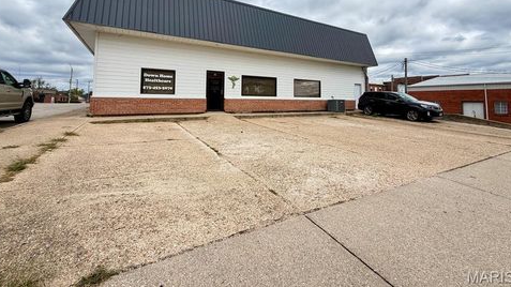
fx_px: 217
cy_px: 87
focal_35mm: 16
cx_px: 252
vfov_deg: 64.6
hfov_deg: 99.4
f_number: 2.2
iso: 40
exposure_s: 1/502
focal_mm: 2.22
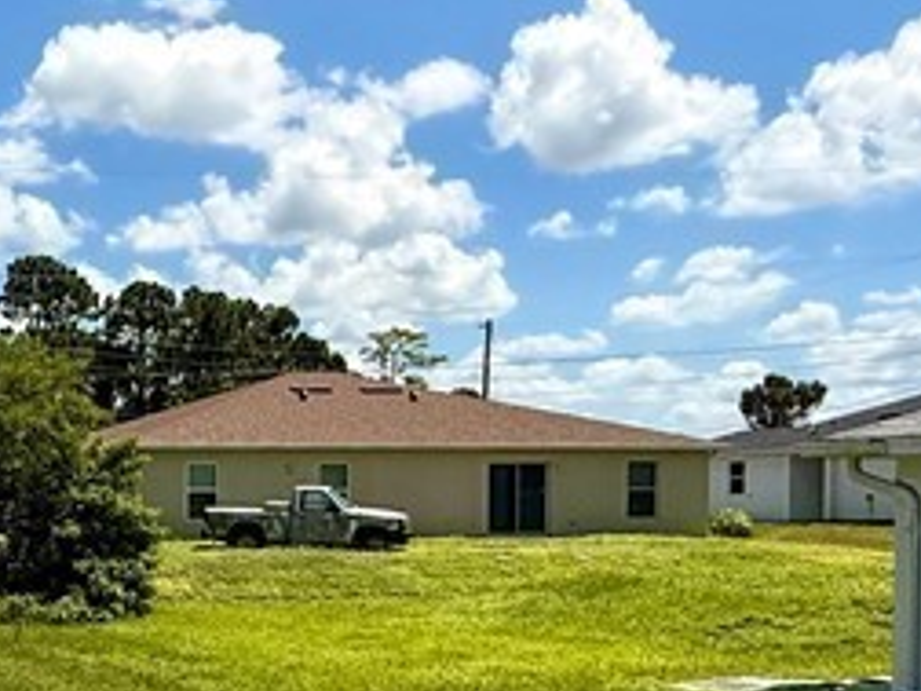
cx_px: -135
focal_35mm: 57
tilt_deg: -0.8
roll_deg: -0.6
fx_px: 1517
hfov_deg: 29.8
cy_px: 552
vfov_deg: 25.2
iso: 50
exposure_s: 1/3663
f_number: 2.2
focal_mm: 2.22
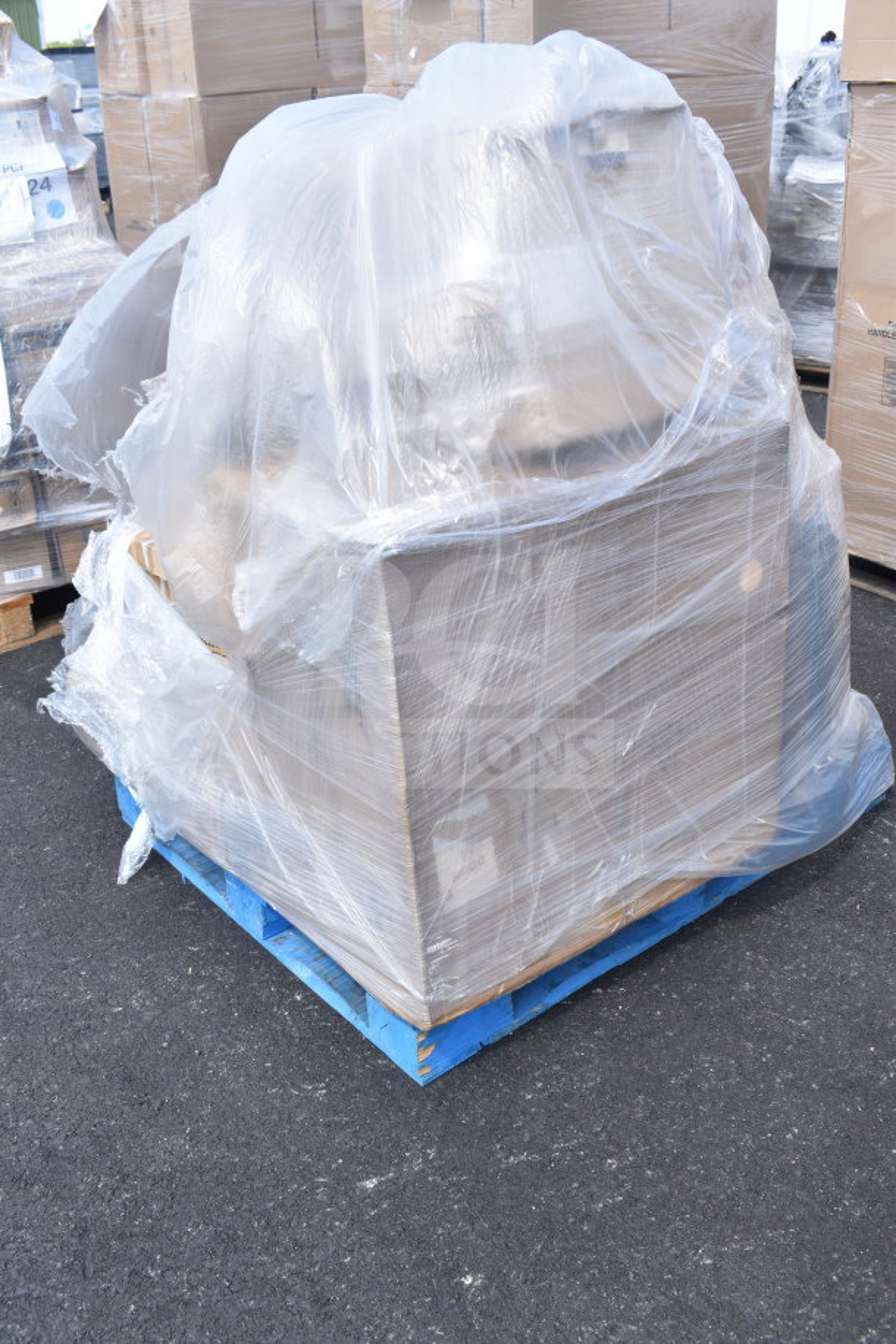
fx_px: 1232
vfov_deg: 57.2
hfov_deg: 40.0
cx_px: 448
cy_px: 672
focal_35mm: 33
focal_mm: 22
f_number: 7.1
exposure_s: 1/200
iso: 200
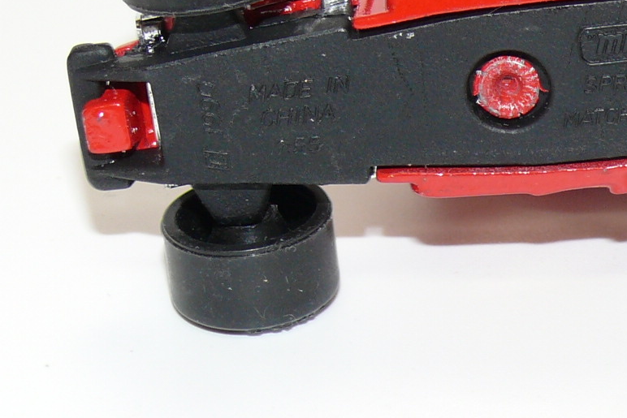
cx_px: 572
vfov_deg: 6.6
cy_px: -11
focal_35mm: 209
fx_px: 3641
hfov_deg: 9.8
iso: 100
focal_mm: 13
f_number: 4
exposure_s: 1/30
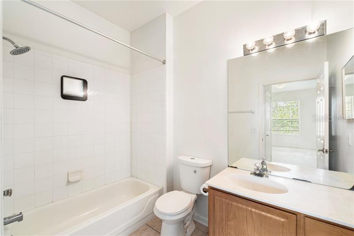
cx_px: 177
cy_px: 118
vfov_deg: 77.3
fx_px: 147
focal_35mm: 15
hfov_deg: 100.4
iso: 320
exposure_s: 1.5
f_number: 11
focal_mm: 10
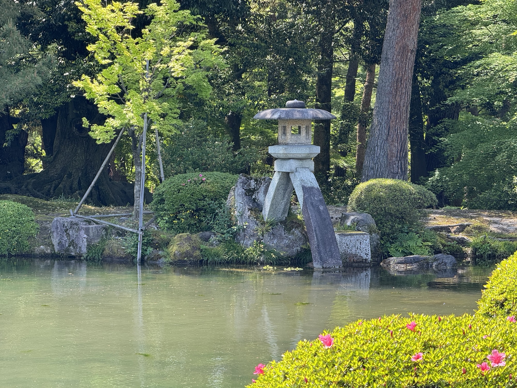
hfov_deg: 16.4
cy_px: 194
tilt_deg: -2.3
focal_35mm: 120
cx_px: 258
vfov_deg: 12.3
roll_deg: +0.2
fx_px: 1792
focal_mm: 15.66
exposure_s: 1/122
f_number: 2.8
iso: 50
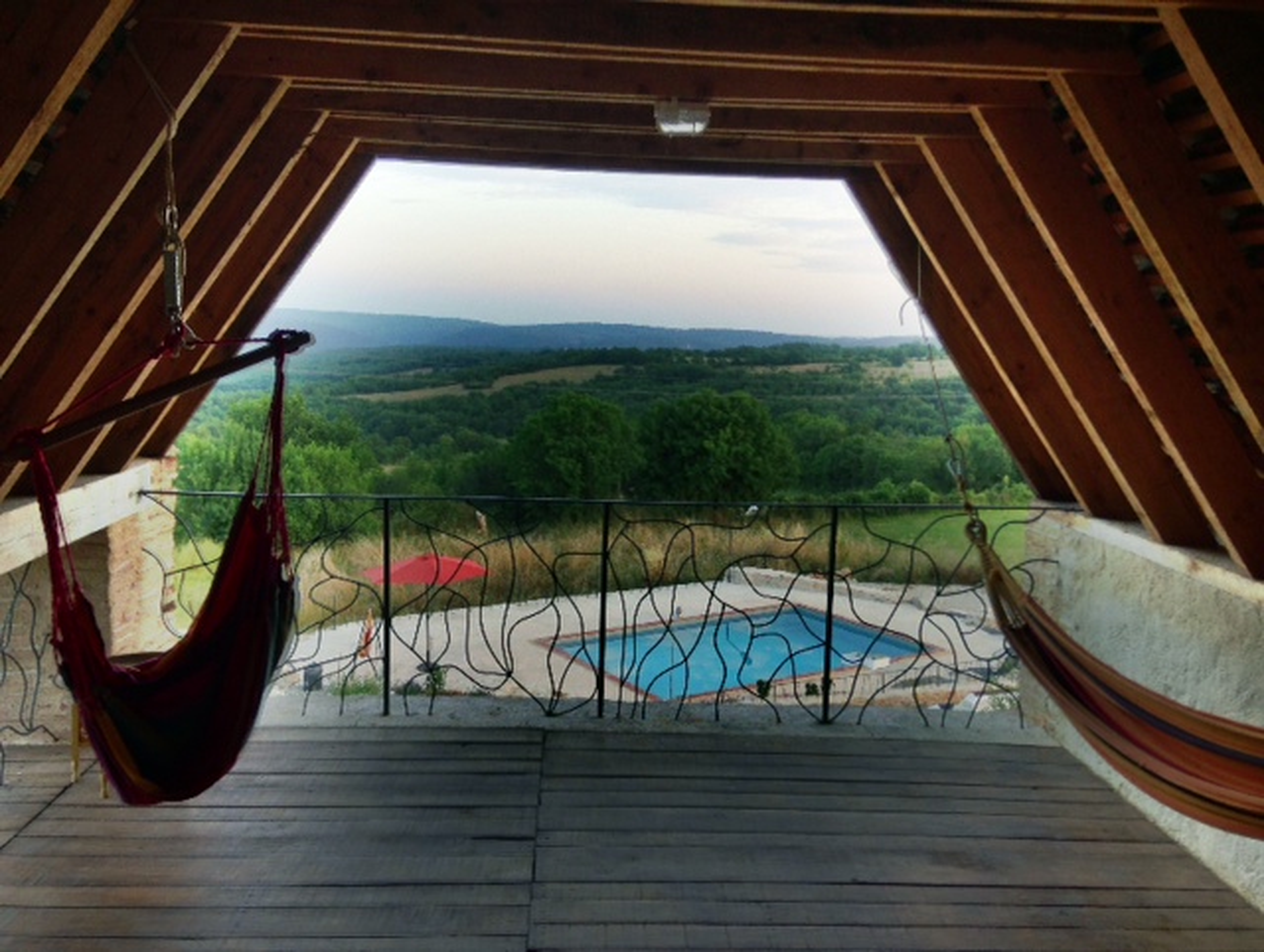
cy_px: 476
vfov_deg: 43.0
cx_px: 632
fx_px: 1207
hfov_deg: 55.3
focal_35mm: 33
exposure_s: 1/239
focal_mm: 4.13
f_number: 2.4
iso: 50
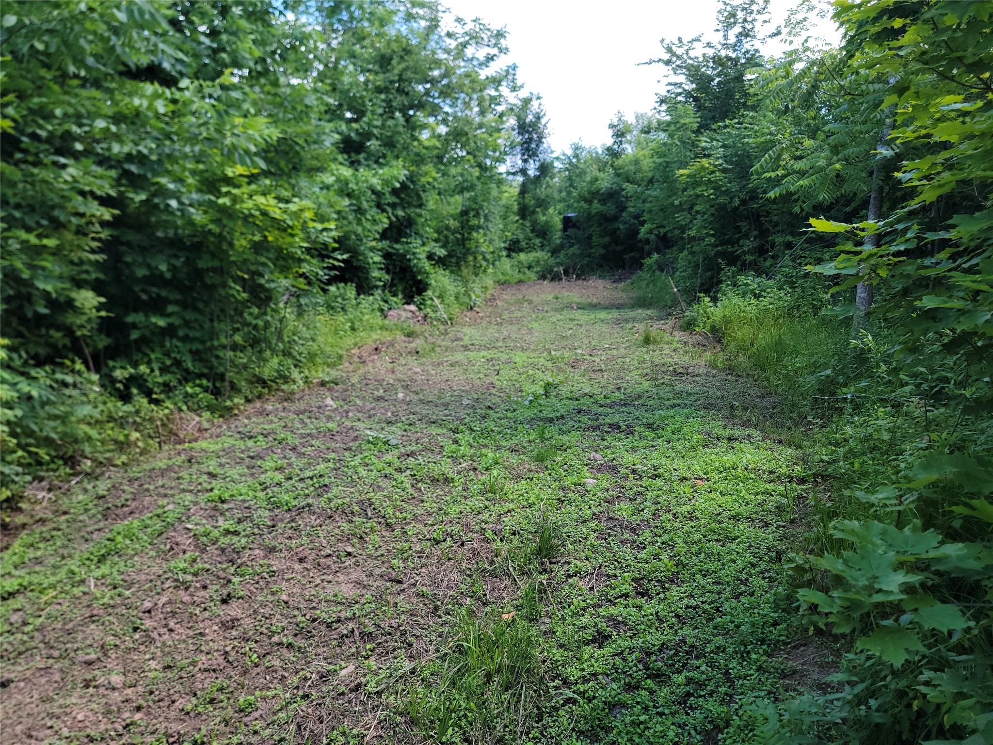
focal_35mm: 24
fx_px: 688
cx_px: 496
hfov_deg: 71.6
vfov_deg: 56.8
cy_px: 372
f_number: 1.8
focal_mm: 6.7
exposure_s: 1/202
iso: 16
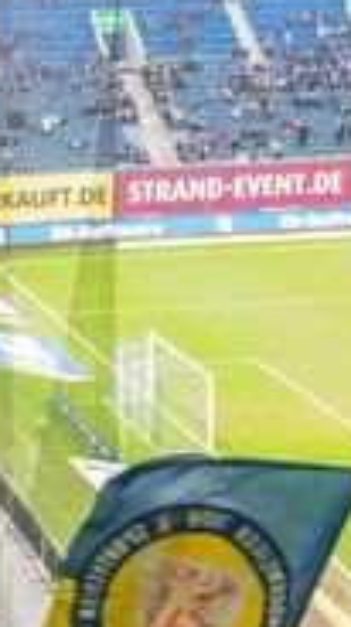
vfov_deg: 18.3
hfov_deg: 9.7
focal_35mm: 117
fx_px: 1943
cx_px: -324
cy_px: 440
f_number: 3.2
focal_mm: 13.31
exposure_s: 1/125
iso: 5000
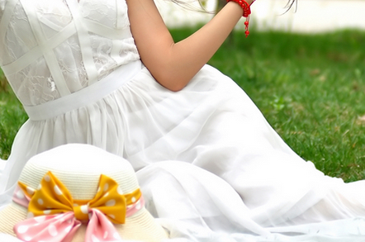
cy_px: 25
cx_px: 152
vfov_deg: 5.6
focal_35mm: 244
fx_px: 2469
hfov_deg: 8.5
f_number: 2.8
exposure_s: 1/200
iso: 200
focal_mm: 80
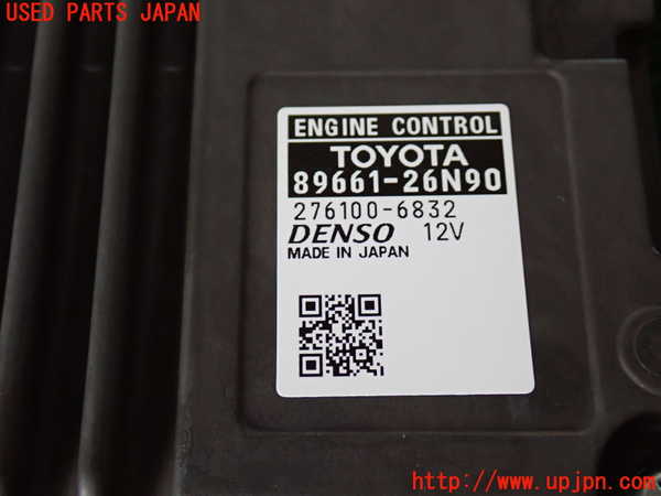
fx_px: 897
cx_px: 330
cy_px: 248
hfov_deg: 40.4
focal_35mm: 47
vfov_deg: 30.9
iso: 640
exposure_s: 1/50
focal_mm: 8.4
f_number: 3.1
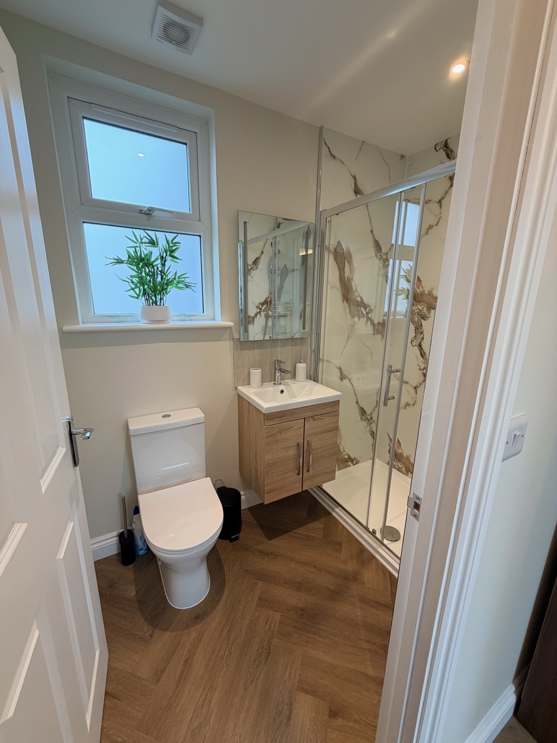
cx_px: 278
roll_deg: -0.8
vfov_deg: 102.1
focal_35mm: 14
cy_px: 372
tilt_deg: -14.0
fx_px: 300
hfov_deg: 85.7
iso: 125
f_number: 2.2
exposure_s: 1/100
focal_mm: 2.22
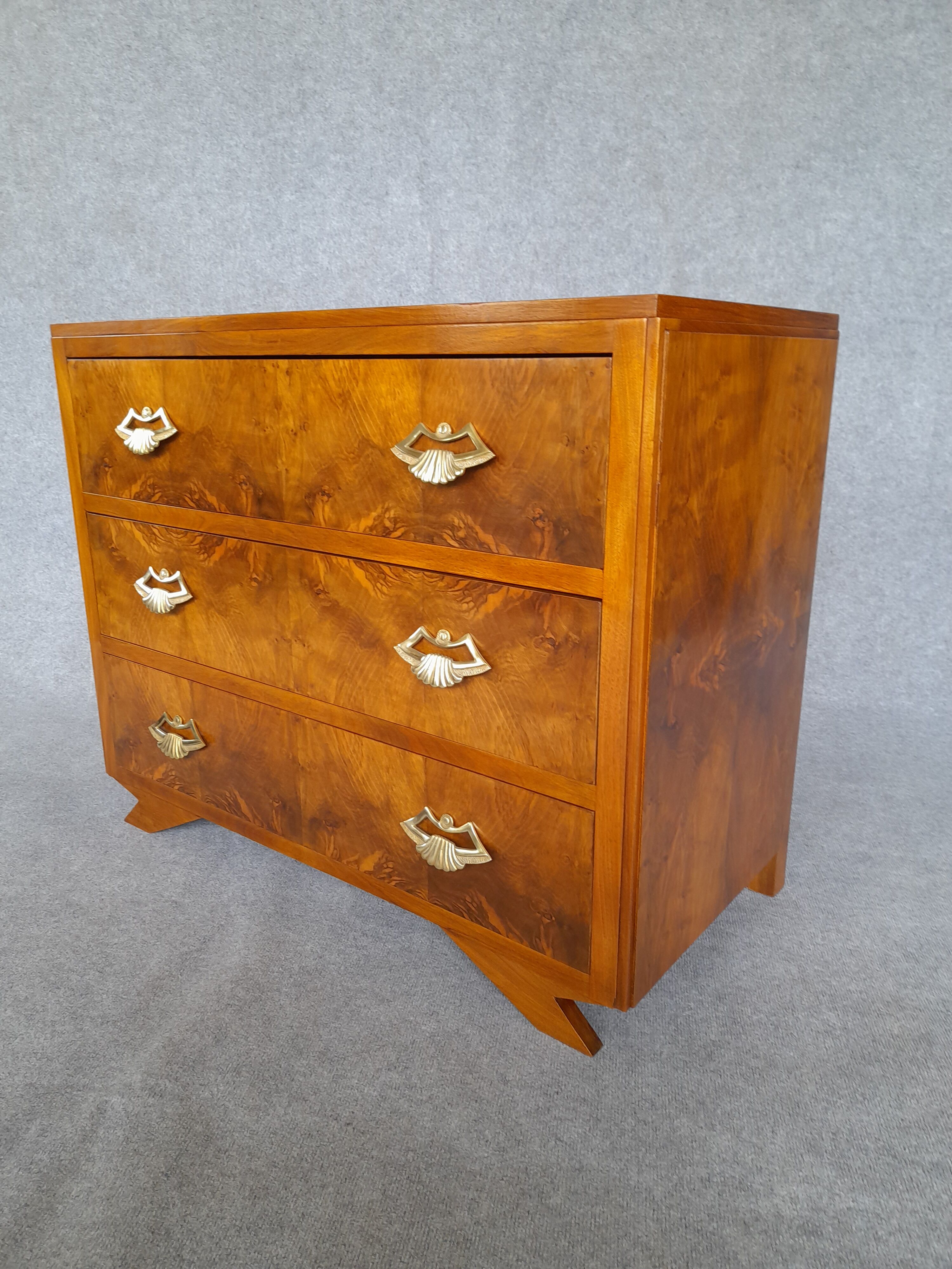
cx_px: 476
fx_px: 917
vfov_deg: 69.4
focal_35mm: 25
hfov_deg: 54.9
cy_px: 634
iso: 125
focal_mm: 4.6
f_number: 2
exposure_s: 1/50
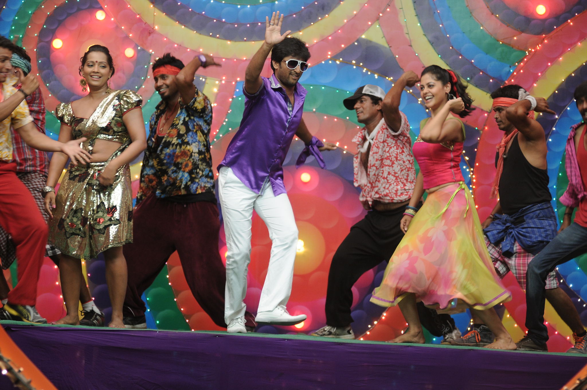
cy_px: 195
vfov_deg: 7.3
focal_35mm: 188
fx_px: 3053
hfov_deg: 11.0
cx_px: 294
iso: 500
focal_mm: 125
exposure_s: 1/100
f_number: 2.8
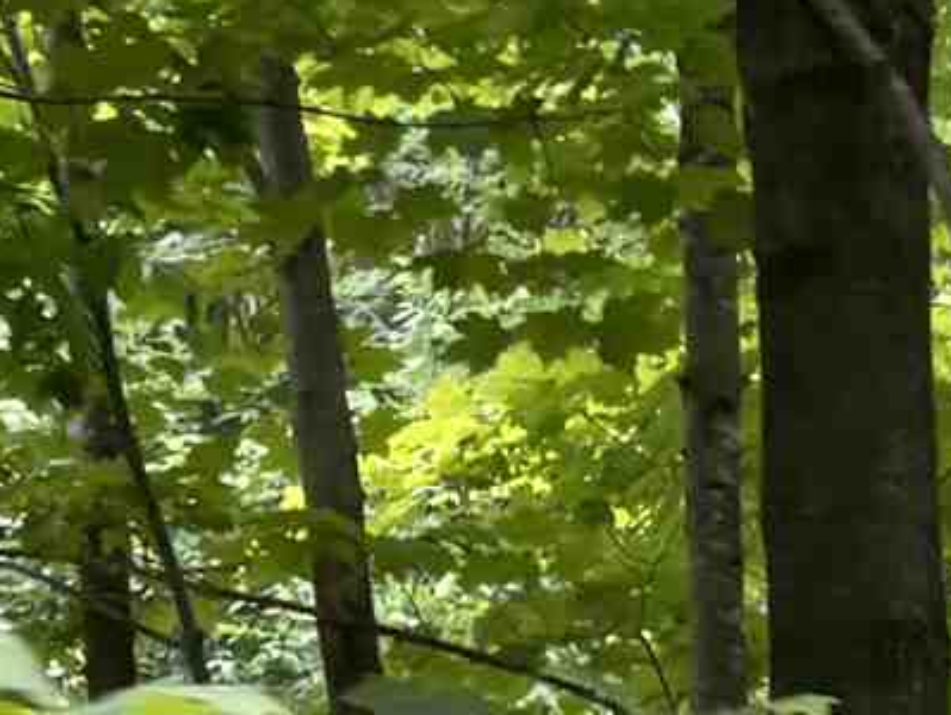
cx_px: -1304
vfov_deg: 7.1
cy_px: 1516
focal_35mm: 200
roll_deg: +4.3
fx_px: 5500
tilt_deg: +1.7
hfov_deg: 9.0
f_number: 1.6
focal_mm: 5.96
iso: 40
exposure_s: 1/121
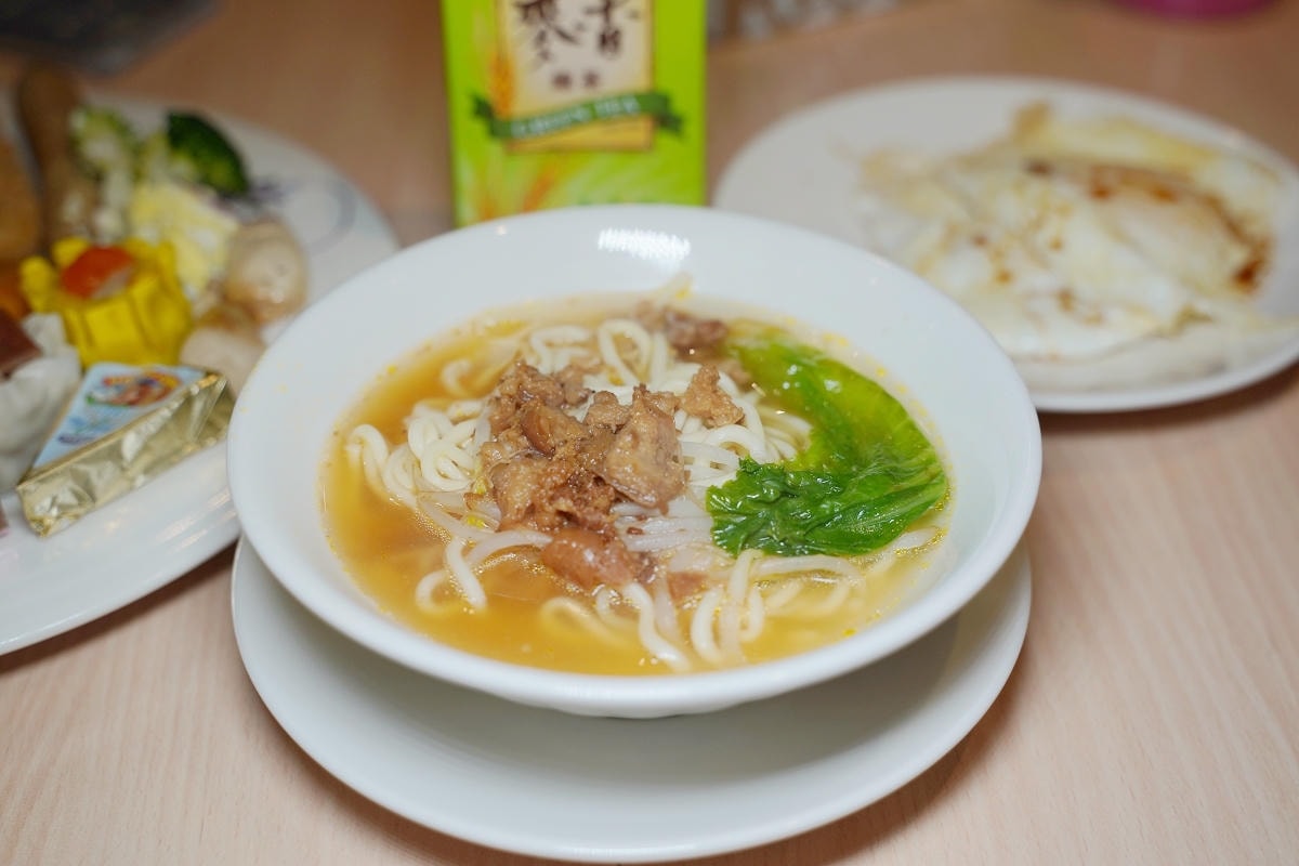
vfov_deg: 27.5
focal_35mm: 49
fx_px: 1768
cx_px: 650
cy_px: 433
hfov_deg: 40.3
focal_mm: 49
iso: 125
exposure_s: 1/60
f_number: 4
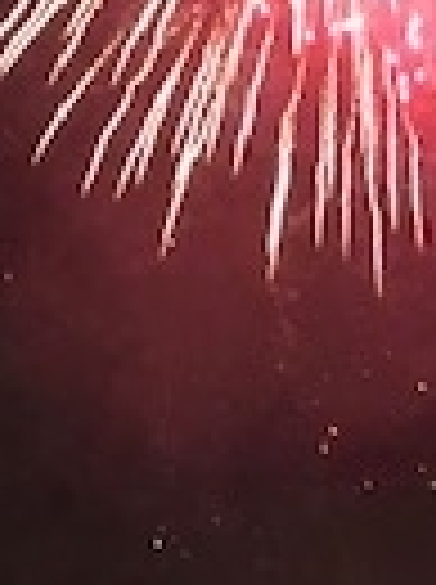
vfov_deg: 14.2
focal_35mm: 138
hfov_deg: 10.6
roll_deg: -1.0
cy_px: 58
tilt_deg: +24.5
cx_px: 427
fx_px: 2325
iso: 80
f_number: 1.8
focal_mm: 3.99
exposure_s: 1/6
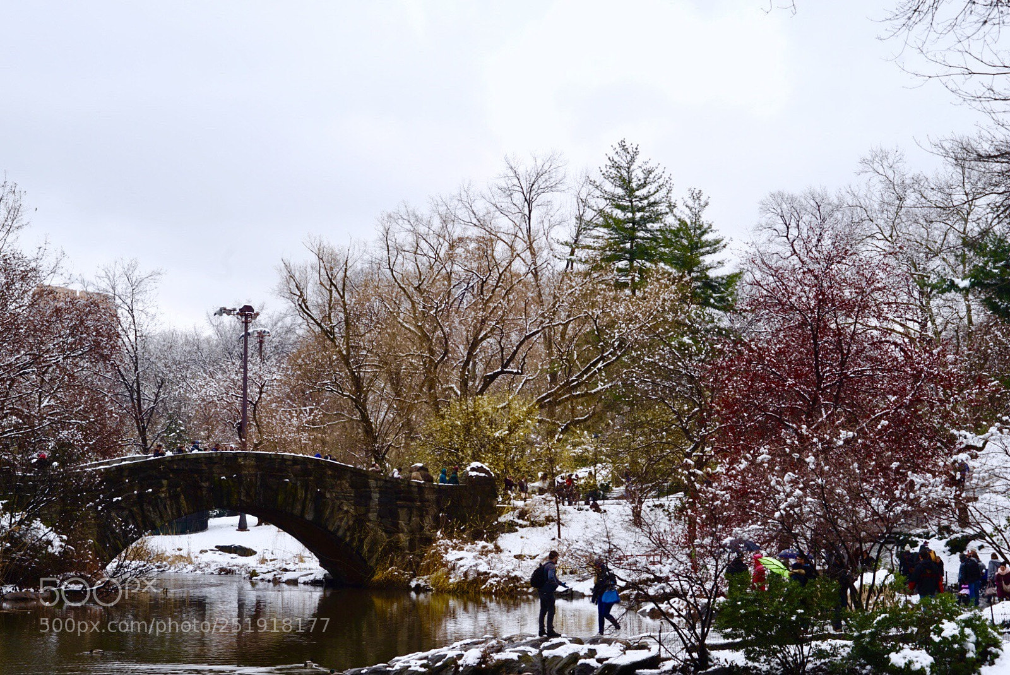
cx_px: 505
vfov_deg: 19.8
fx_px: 1937
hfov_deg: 29.2
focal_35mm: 69
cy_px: 338
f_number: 10
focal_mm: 69
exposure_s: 1/60
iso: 50
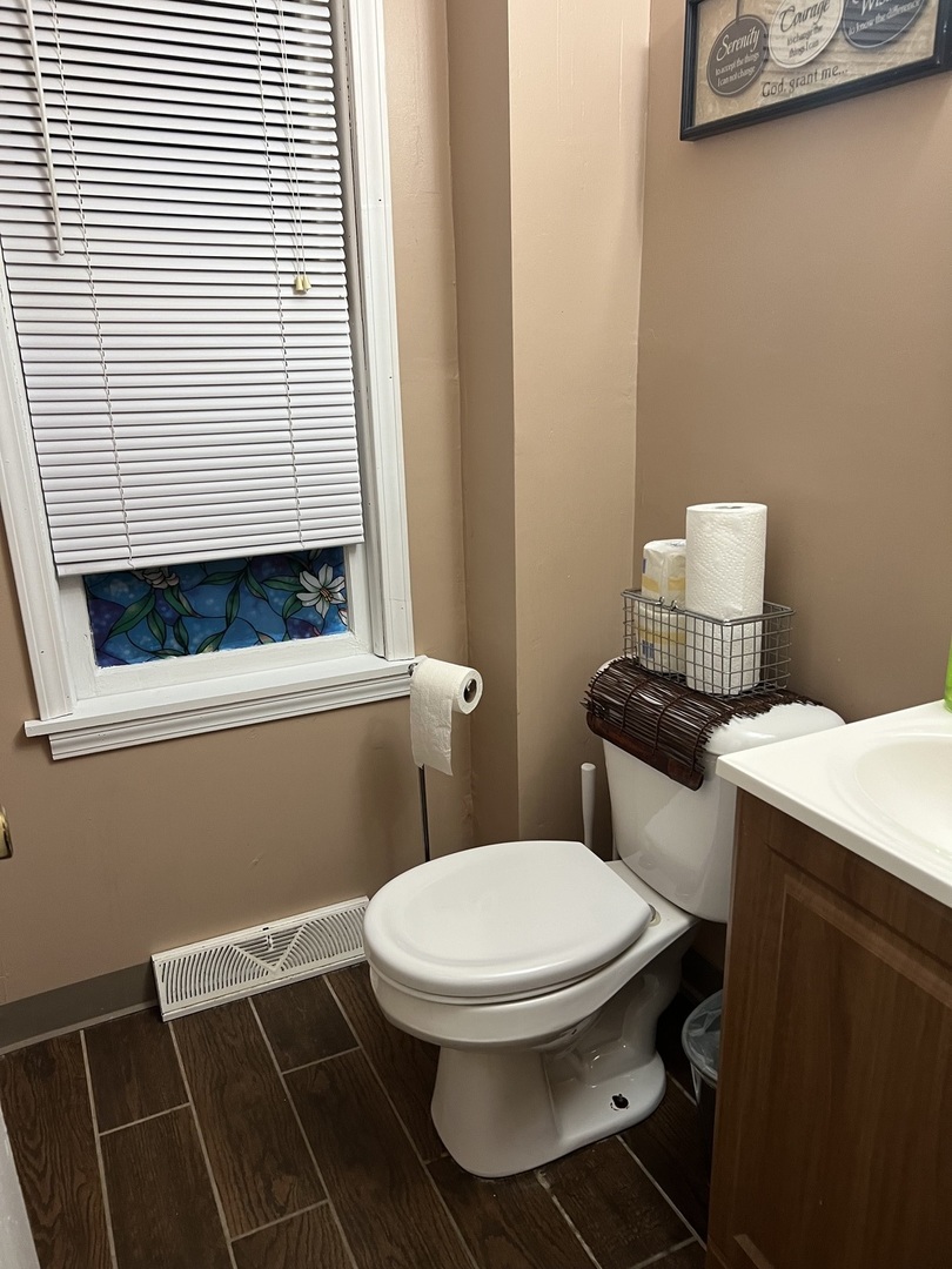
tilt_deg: -15.3
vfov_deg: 67.3
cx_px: 476
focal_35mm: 26
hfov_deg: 53.1
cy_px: 634
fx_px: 953
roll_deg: +0.9
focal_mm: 5.7
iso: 160
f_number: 1.5
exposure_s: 1/60
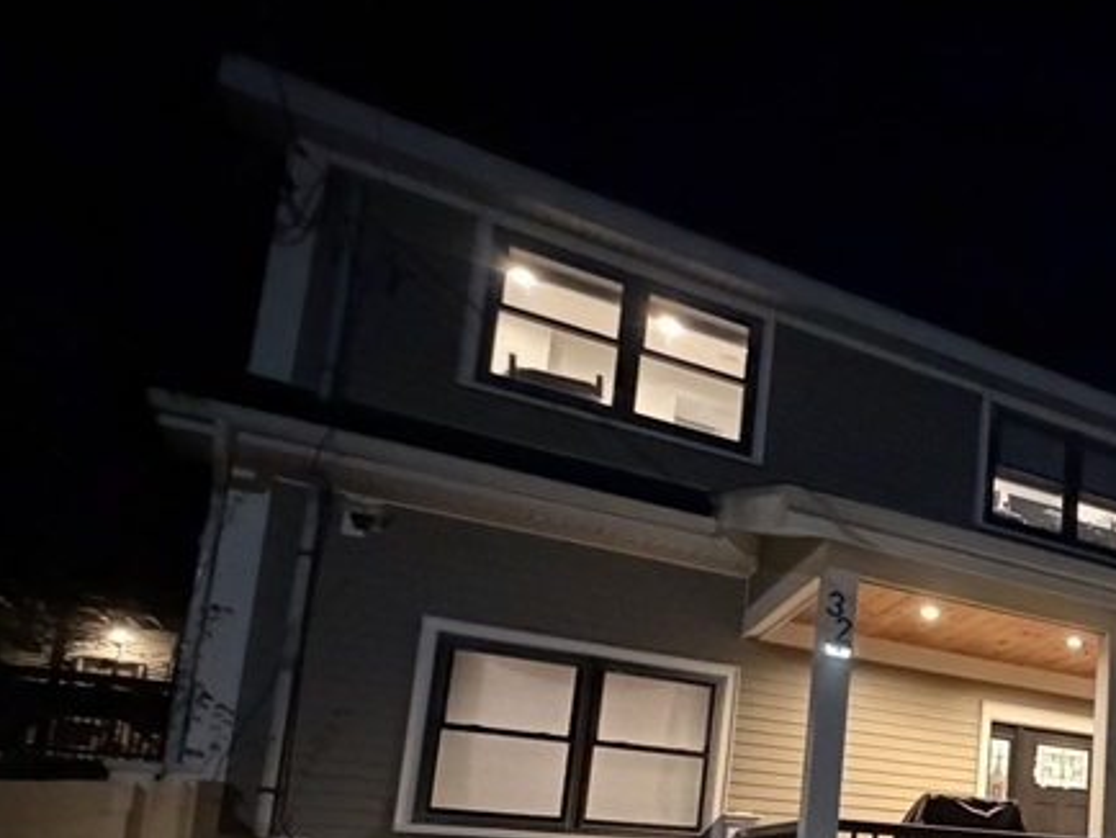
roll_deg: -1.9
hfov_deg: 41.8
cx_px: 1270
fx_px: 1064
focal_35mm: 33
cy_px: 781
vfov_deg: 39.3
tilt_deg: +7.3
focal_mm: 2.22
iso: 2500
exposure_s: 1/24
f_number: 2.2
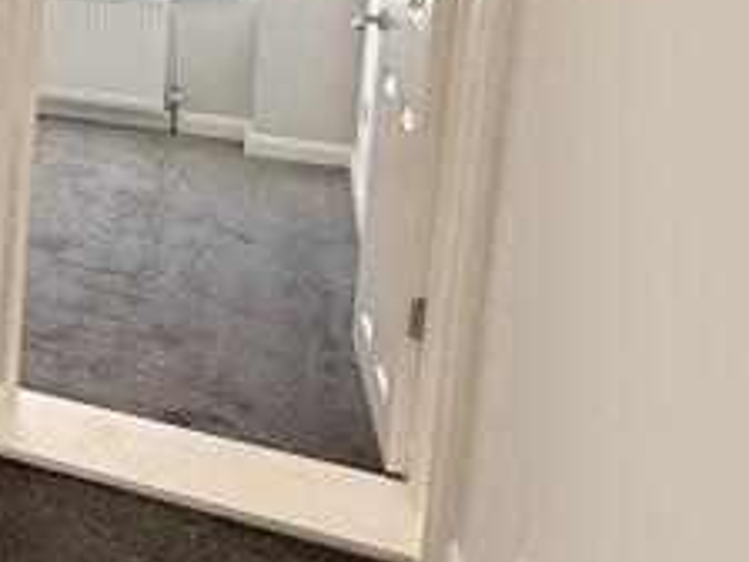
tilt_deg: -7.1
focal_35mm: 64
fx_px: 1385
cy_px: -104
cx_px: -612
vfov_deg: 21.4
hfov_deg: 20.7
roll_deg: +0.6
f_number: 2.2
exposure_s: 1/110
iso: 64
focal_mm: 2.22
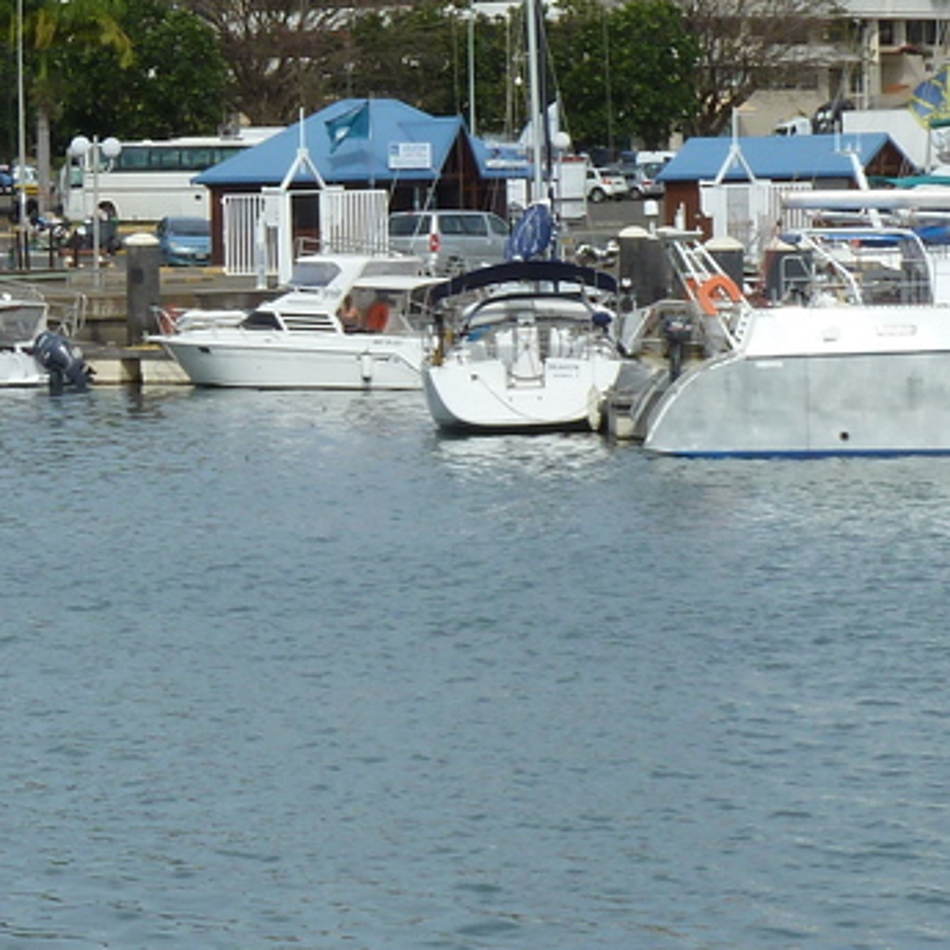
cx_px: -639
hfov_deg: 8.2
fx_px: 6396
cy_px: 201
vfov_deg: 8.5
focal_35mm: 206
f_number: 5.6
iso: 80
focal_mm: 11
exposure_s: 1/400
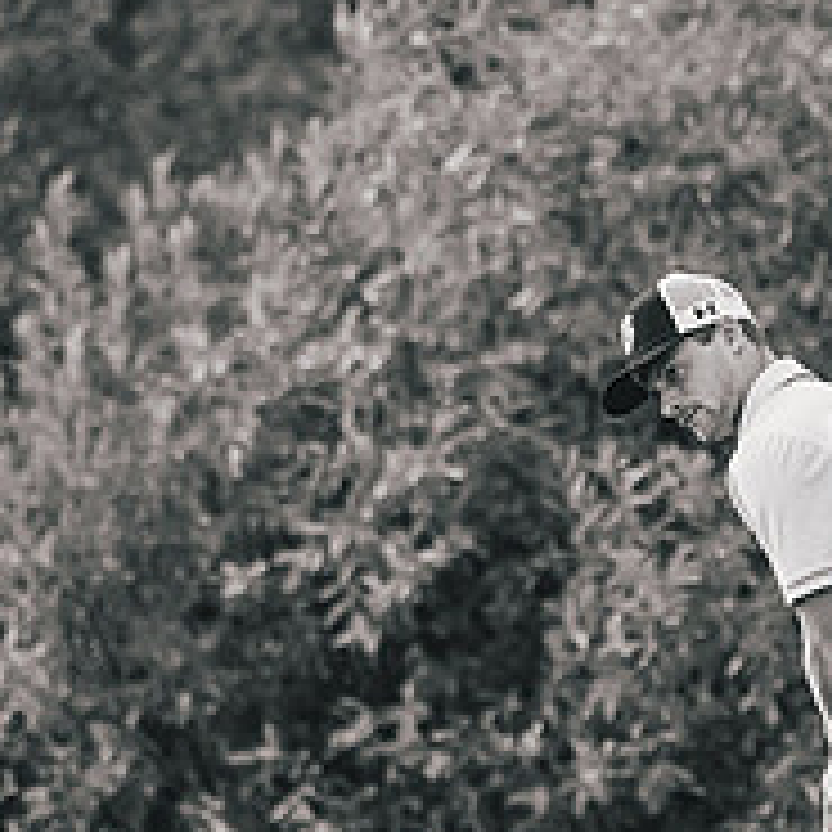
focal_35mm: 465
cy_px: 749
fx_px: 12645
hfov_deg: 3.8
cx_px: 832
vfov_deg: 3.8
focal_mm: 150
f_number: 2.8
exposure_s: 1/1250
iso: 400
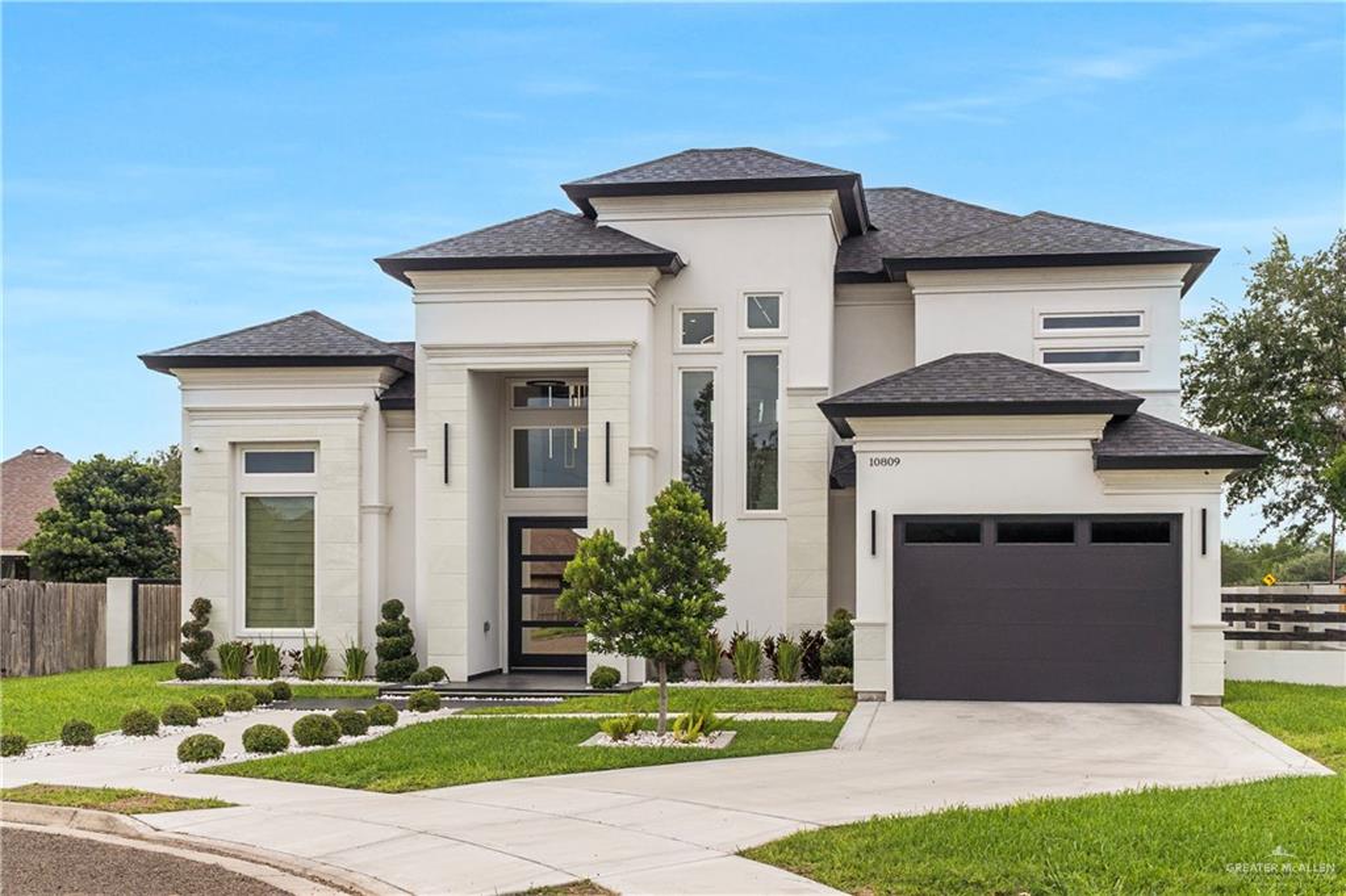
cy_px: 448
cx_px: 673
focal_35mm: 42
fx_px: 1570
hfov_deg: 46.4
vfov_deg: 31.9
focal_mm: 28
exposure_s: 1/400
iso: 200
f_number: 10
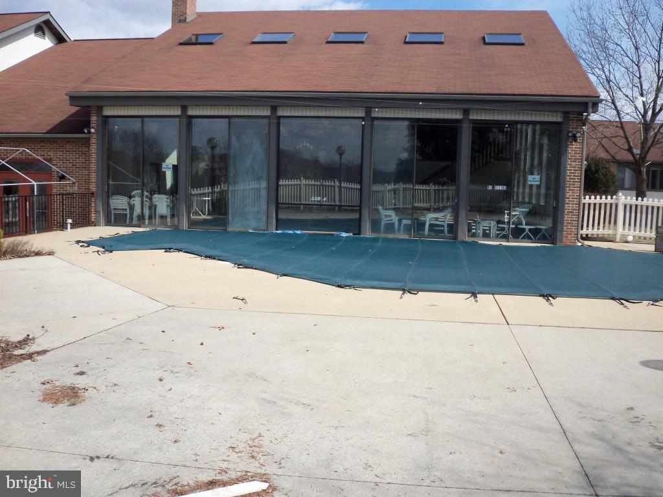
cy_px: 248
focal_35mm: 34
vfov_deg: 41.8
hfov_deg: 54.0
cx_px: 332
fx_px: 651
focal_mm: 5.7
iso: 80
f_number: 8.8
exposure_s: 1/200
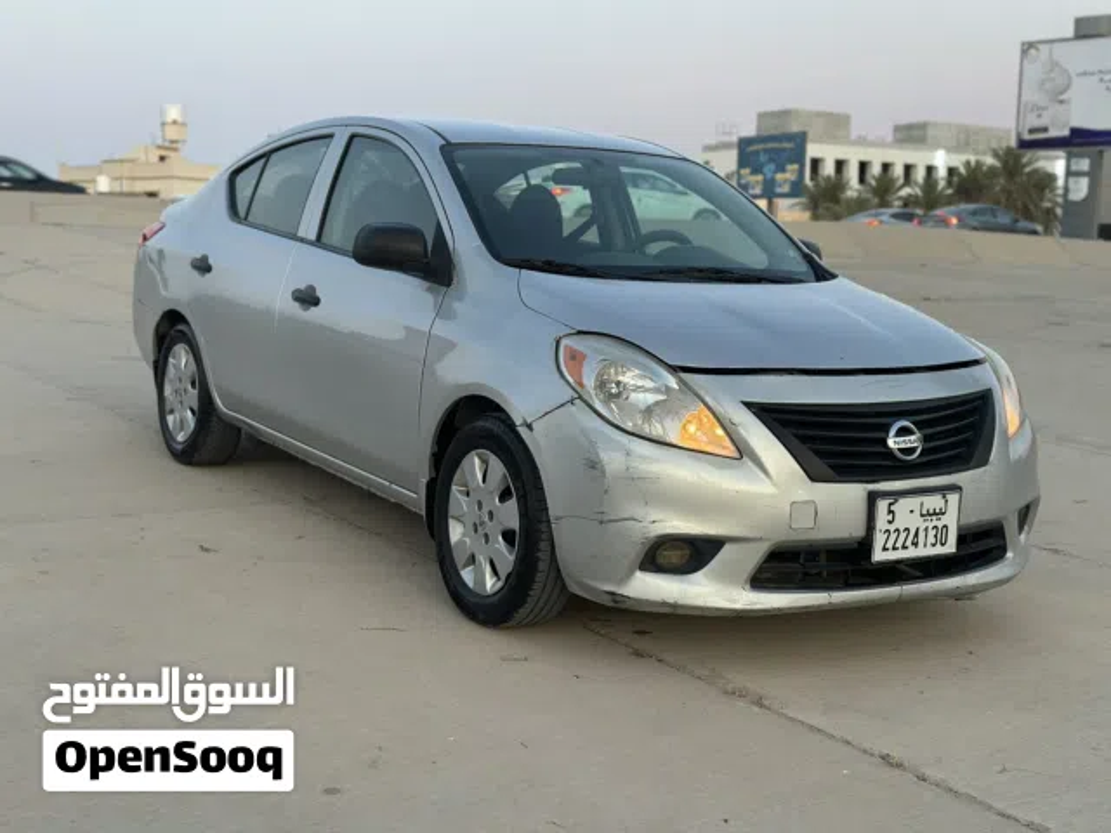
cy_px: 416
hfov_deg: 39.7
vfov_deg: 30.3
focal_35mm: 48
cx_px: 556
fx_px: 1541
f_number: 1.78
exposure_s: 1/90
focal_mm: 6.86
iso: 125
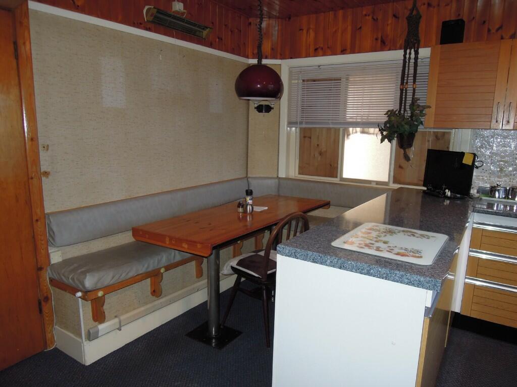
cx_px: 258
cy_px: 194
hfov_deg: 71.6
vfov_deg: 56.8
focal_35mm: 24
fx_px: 358
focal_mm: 4.3
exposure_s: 1/30
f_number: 2.8
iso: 200
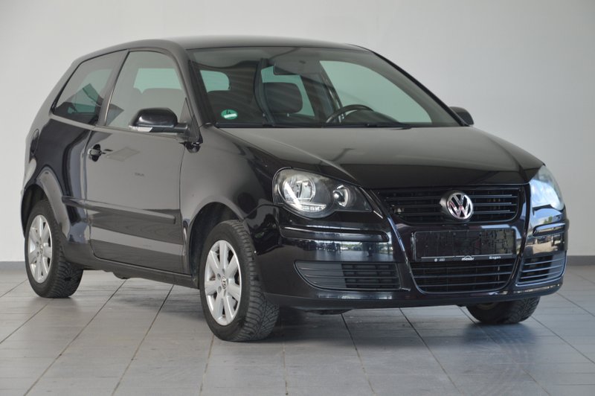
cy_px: 198
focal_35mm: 112
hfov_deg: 18.2
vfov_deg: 12.2
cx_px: 298
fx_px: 1858
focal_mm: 75
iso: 400
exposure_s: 1/80
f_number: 5.3
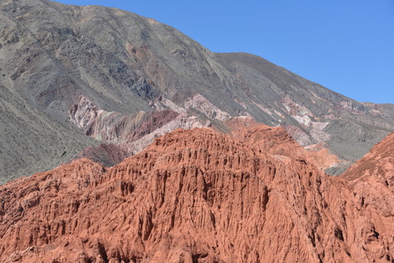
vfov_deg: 19.0
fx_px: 788
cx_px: 197
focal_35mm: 72
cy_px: 132
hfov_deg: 28.1
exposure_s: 1/250
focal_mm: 72
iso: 110
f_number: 8
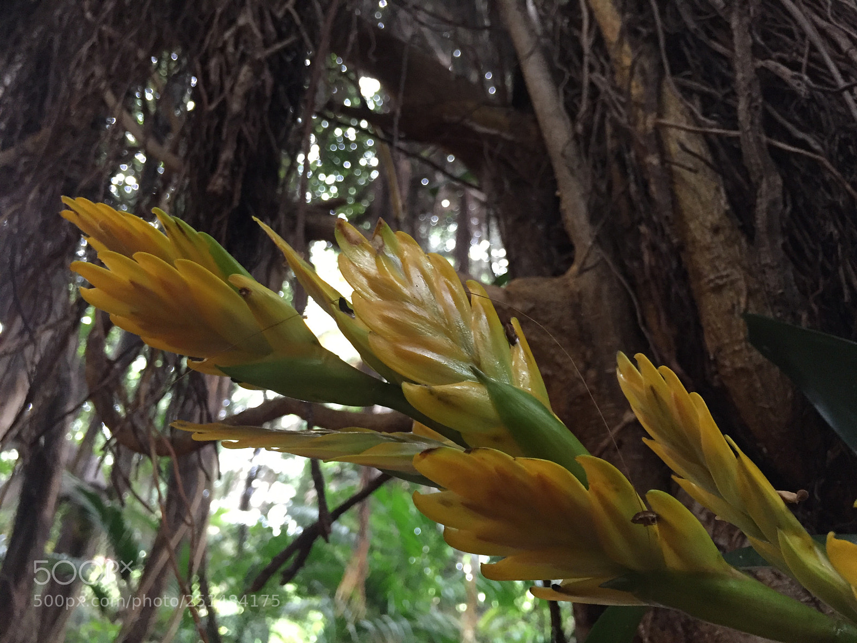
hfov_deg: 61.7
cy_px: 322
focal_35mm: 29
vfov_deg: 48.2
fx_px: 718
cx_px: 428
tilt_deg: +31.4
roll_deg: -2.5
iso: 250
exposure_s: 1/33
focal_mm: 4.15
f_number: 2.2
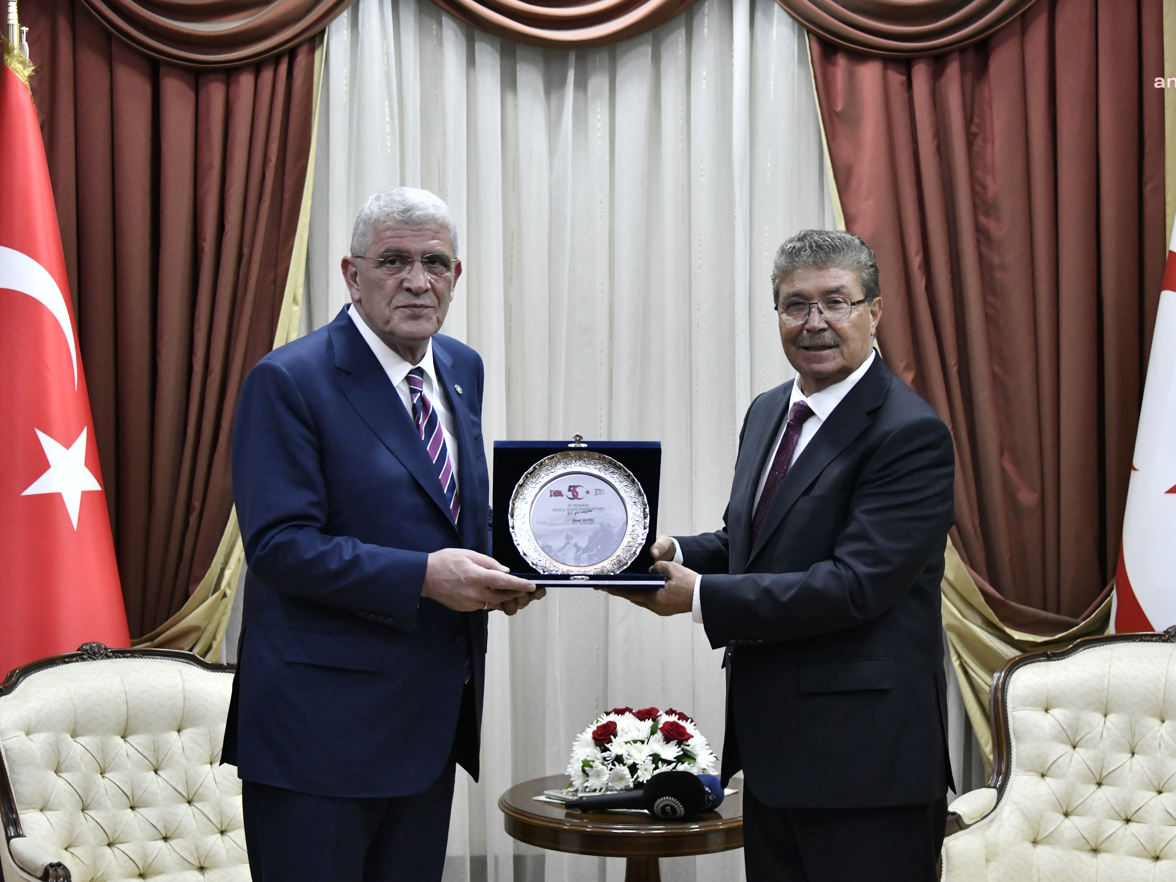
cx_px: 614
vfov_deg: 19.9
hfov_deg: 26.3
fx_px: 2514
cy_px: 442
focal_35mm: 74
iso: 4500
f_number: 4.8
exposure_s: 1/180
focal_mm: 68
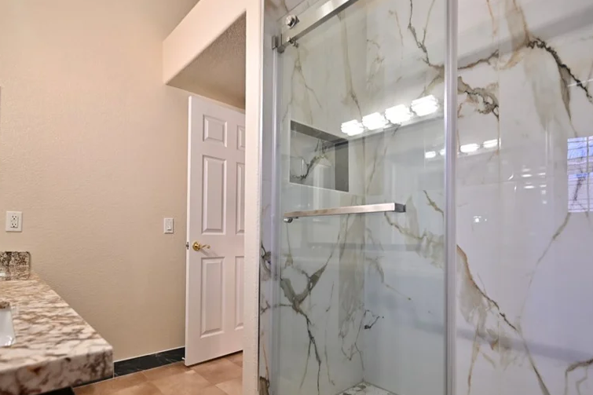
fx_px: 324
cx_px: 272
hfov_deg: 84.7
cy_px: 229
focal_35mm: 20
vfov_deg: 62.4
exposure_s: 1/60
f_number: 4
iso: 1600
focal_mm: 14.5
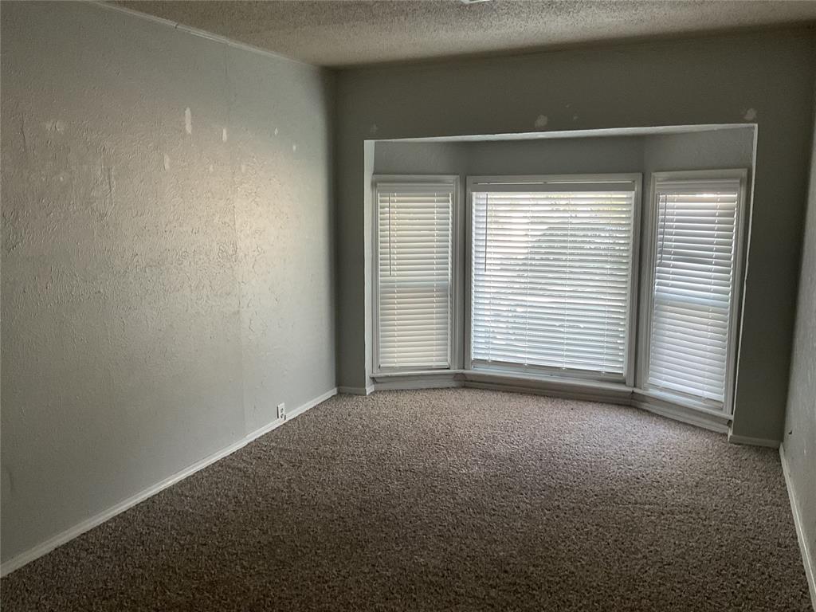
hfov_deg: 61.7
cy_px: 306
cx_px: 408
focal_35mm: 29
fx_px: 684
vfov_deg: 48.2
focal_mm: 3
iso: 125
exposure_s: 1/60
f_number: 1.8
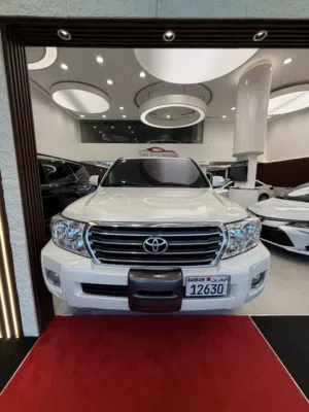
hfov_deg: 85.7
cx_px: 154
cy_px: 206
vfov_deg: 102.1
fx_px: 167
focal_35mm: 14
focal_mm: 2.22
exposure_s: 1/100
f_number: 2.2
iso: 40
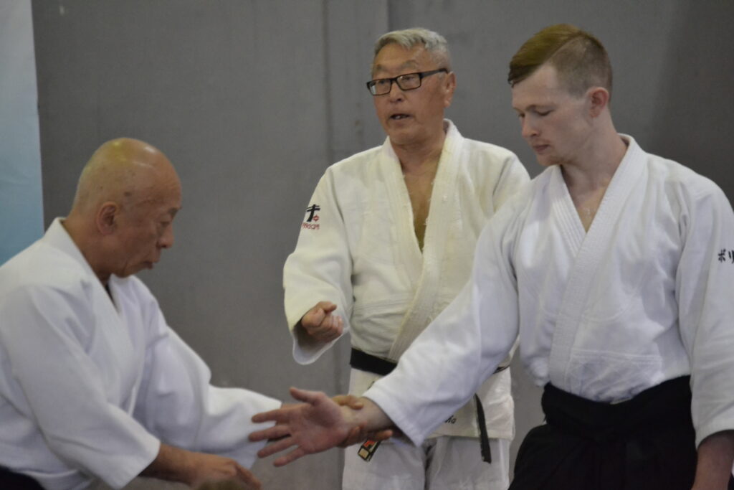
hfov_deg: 7.8
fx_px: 5352
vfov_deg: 5.2
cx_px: 367
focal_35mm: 262
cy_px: 245
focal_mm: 175
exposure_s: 1/250
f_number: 5.3
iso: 3200
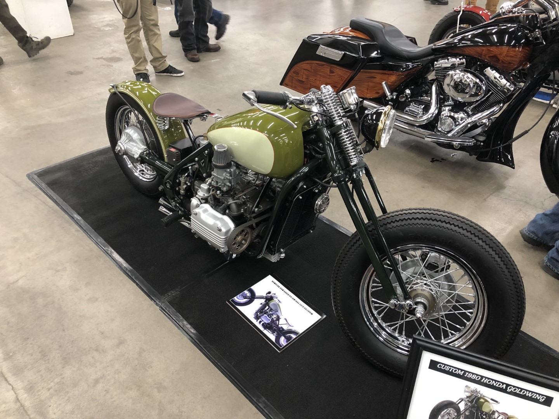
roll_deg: -1.4
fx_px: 452
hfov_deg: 63.4
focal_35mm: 28
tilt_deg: -35.0
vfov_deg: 49.7
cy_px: 210
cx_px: 280
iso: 64
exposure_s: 1/15
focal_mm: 4
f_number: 1.8
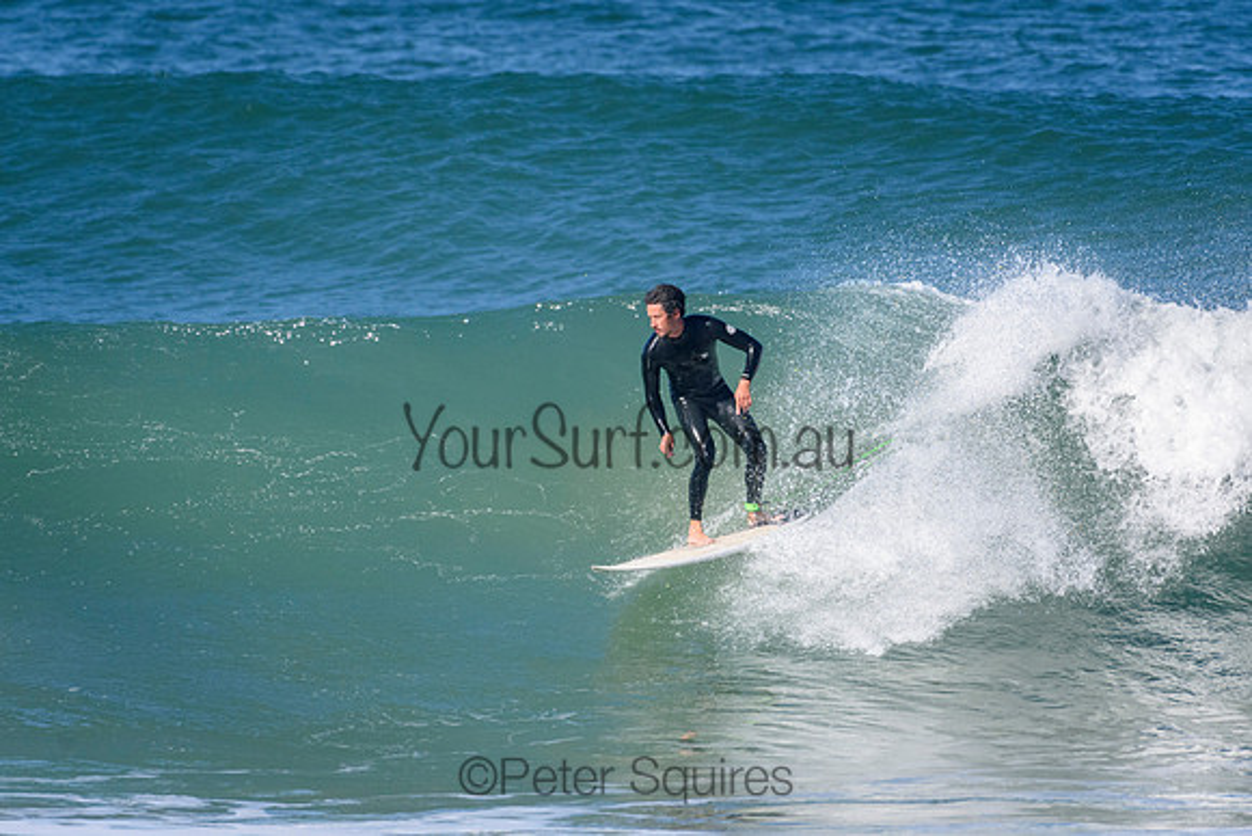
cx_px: 626
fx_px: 26092
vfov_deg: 1.8
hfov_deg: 2.7
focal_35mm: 750
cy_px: 418
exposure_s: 1/4000
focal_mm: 500
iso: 900
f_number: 5.6
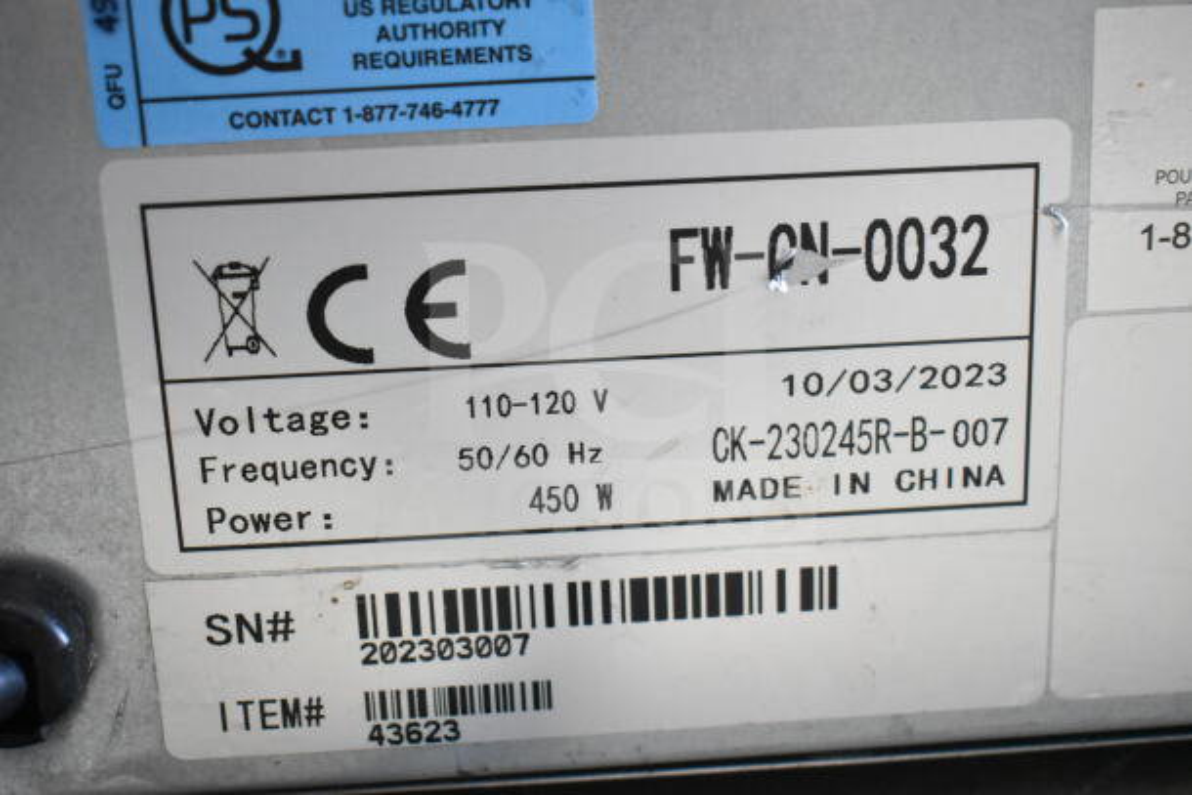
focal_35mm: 51
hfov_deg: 38.9
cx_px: 596
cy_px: 398
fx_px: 1689
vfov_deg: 26.5
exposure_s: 1/50
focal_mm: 34
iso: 5600
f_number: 4.5
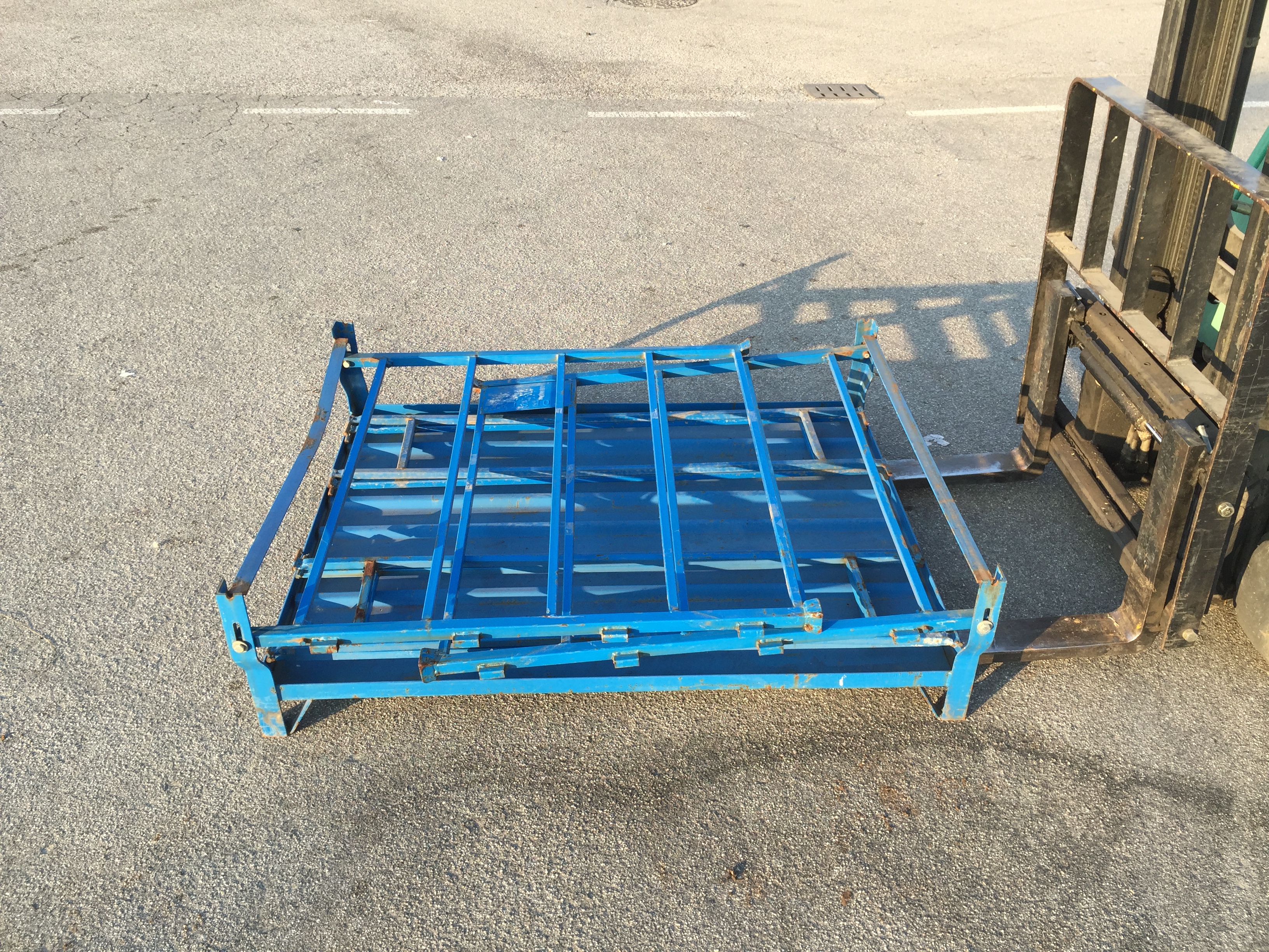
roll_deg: -0.9
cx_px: 634
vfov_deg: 48.2
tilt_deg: -34.9
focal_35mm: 29
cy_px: 476
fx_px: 1063
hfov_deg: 61.7
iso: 32
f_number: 2.2
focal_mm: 4.15
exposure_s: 1/293
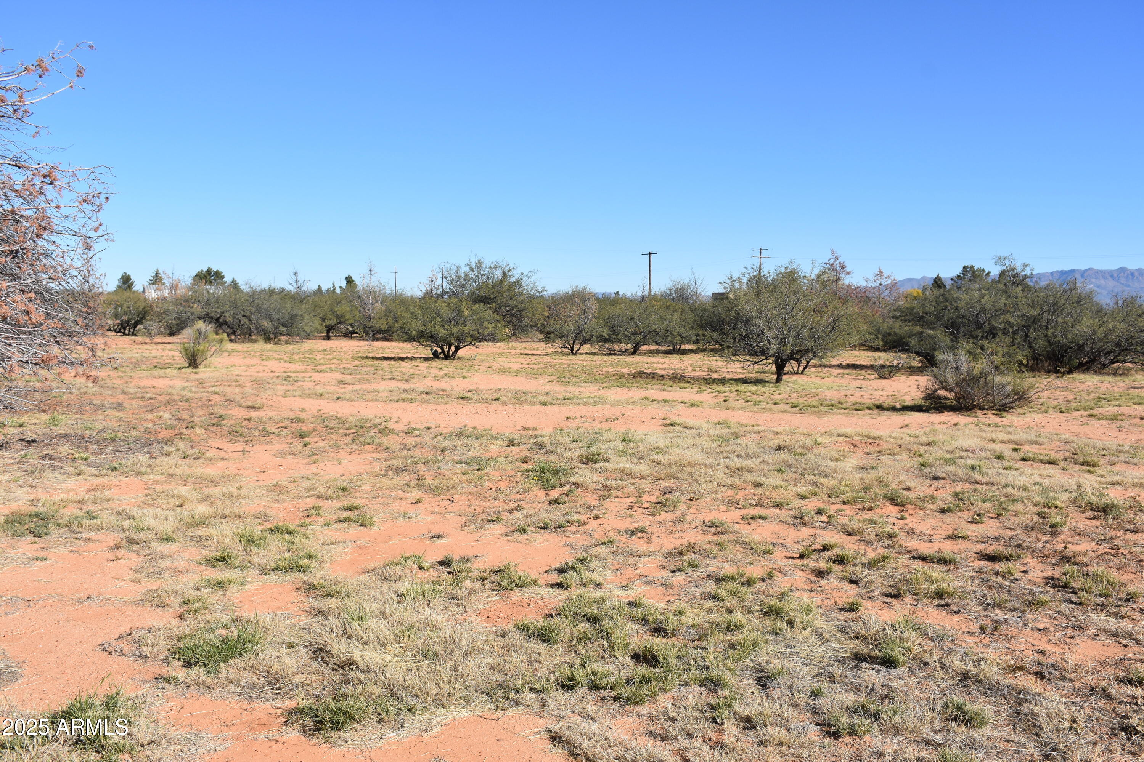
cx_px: 572
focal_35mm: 33
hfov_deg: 57.2
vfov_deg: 40.0
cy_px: 381
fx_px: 1049
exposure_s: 1/500
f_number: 8
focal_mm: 22
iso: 160
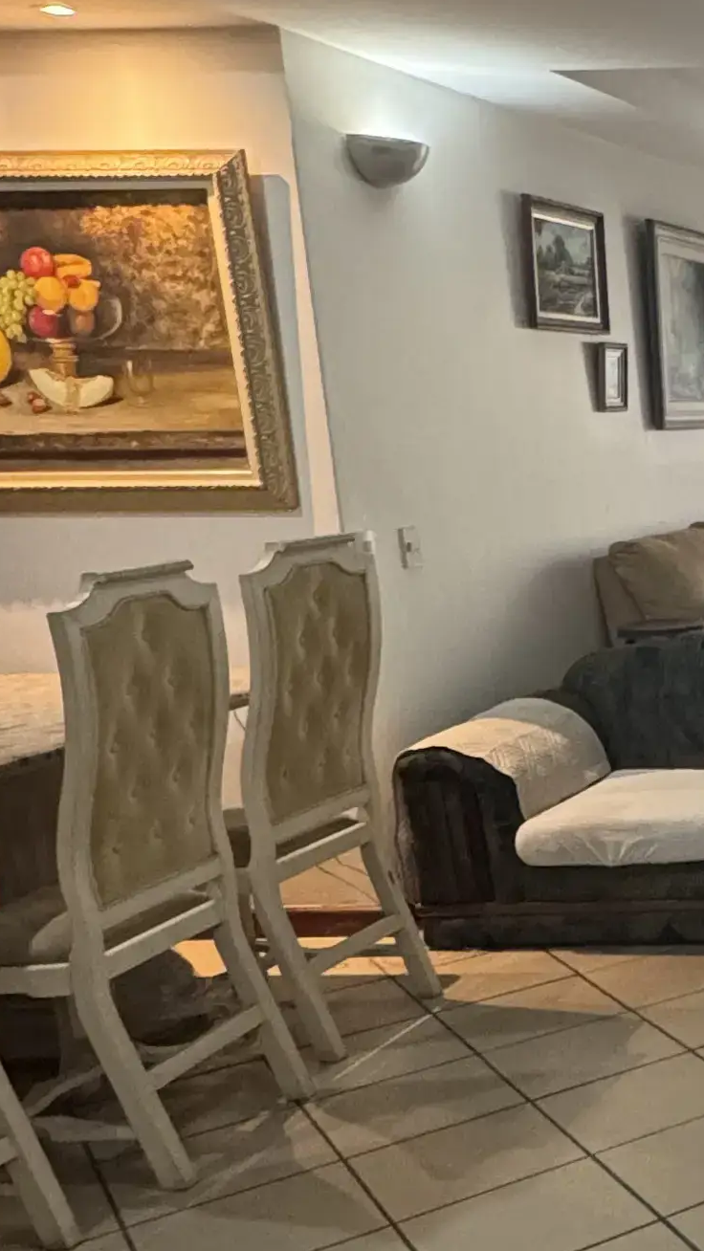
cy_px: 654
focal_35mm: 47
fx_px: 1559
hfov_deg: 18.5
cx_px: 1342
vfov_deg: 43.7
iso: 500
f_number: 2.2
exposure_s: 1/60
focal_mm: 2.22
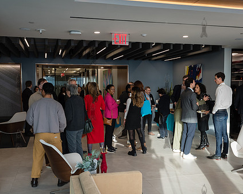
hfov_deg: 48.0
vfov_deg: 39.1
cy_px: 106
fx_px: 273
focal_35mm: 38
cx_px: 125
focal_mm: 24
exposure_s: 1/160
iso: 500
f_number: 5
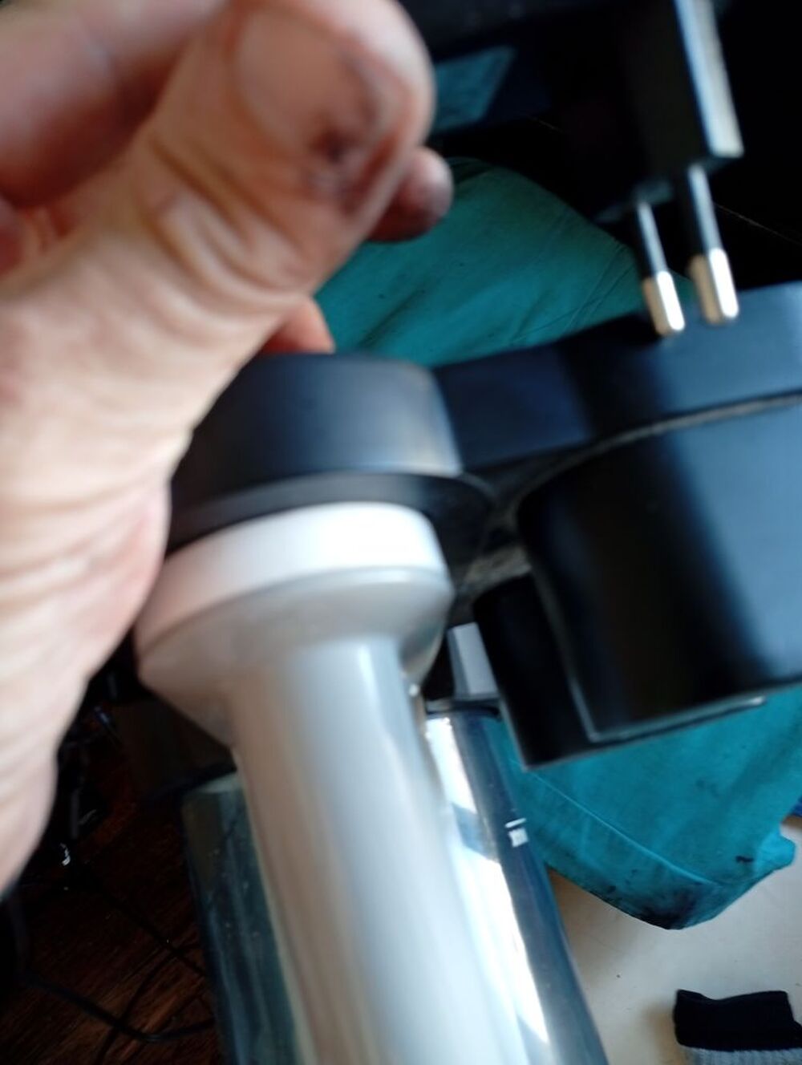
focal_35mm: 27
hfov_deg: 51.5
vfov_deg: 65.2
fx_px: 832
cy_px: 532
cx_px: 401
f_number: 1.8
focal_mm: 3.98
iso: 234
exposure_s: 1/33.3
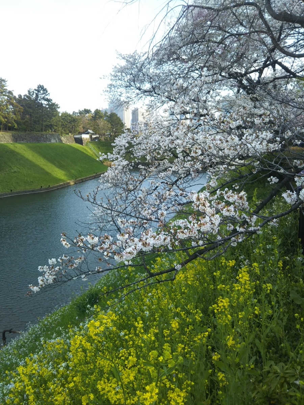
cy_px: 202
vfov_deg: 60.0
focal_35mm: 30
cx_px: 152
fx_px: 351
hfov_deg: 46.8
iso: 25
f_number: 2.2
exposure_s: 1/162
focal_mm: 4
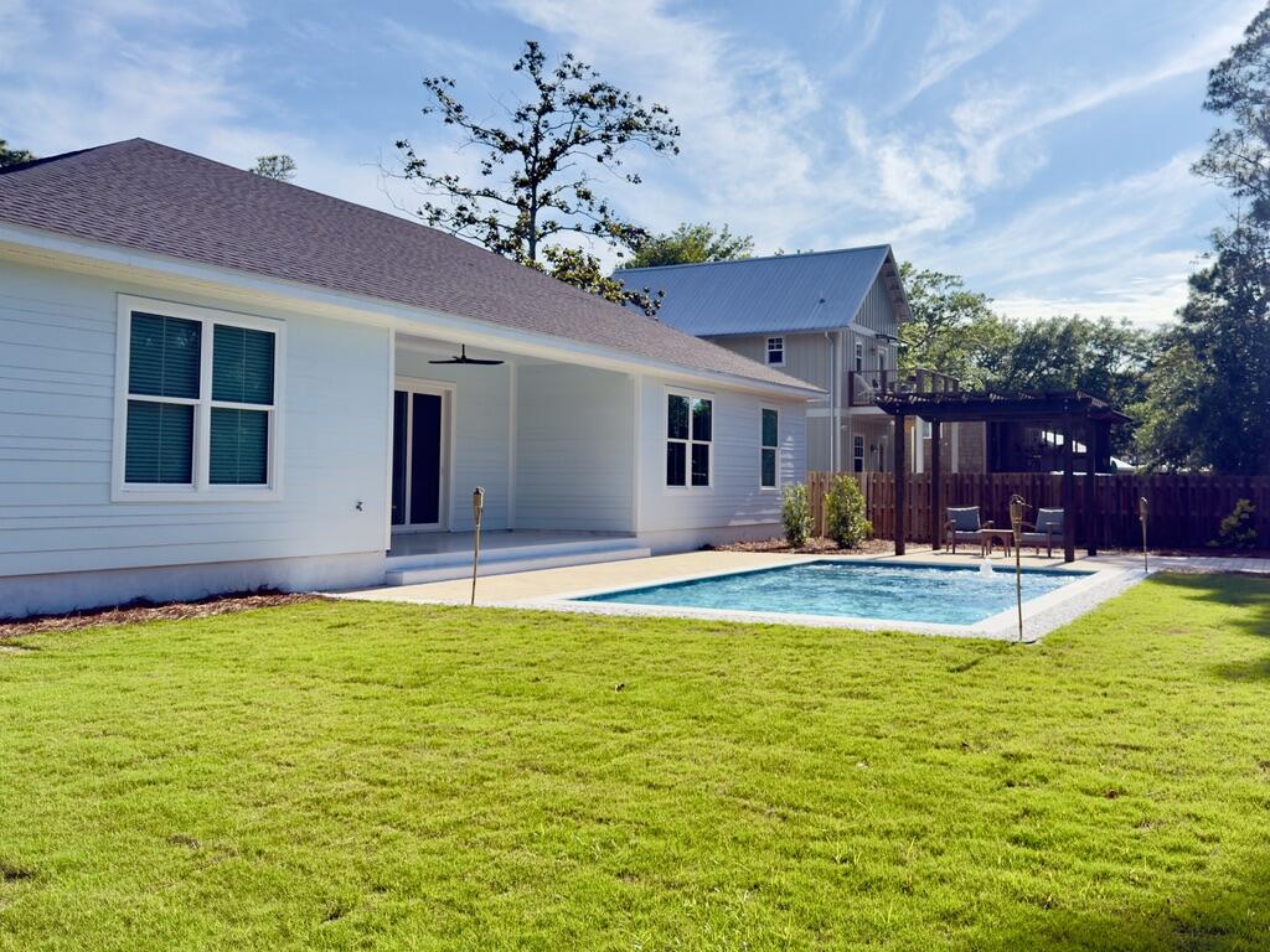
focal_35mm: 25
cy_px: 476
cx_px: 635
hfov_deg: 69.4
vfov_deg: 54.9
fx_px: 917
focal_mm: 6.76
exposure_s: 1/8264
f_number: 1.78
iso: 64
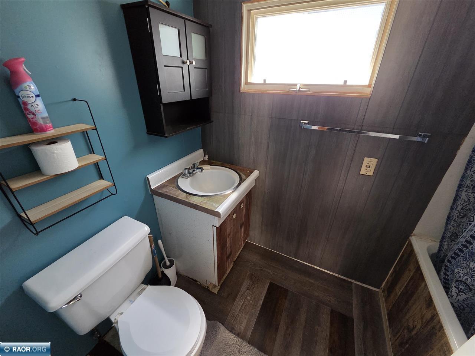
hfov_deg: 106.2
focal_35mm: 13
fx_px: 178
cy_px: 178
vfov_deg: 89.9
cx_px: 238
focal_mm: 2.2
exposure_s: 1/60
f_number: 2.2
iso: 800
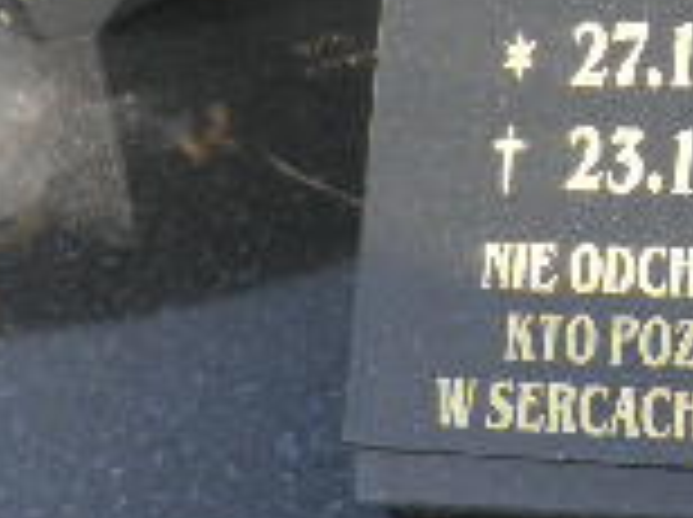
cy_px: -72
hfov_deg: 17.3
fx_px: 1999
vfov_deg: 14.4
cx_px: 1098
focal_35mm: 100
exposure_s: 1/160
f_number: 3.3
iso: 64
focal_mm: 4.3
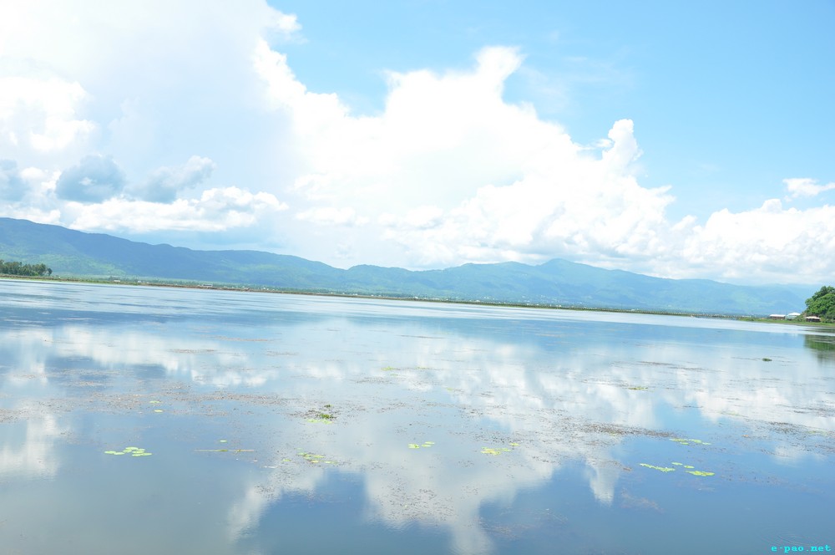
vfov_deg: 39.9
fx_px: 764
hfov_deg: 57.3
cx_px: 418
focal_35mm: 33
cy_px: 278
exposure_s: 1/320
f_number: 9
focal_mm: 22
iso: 200
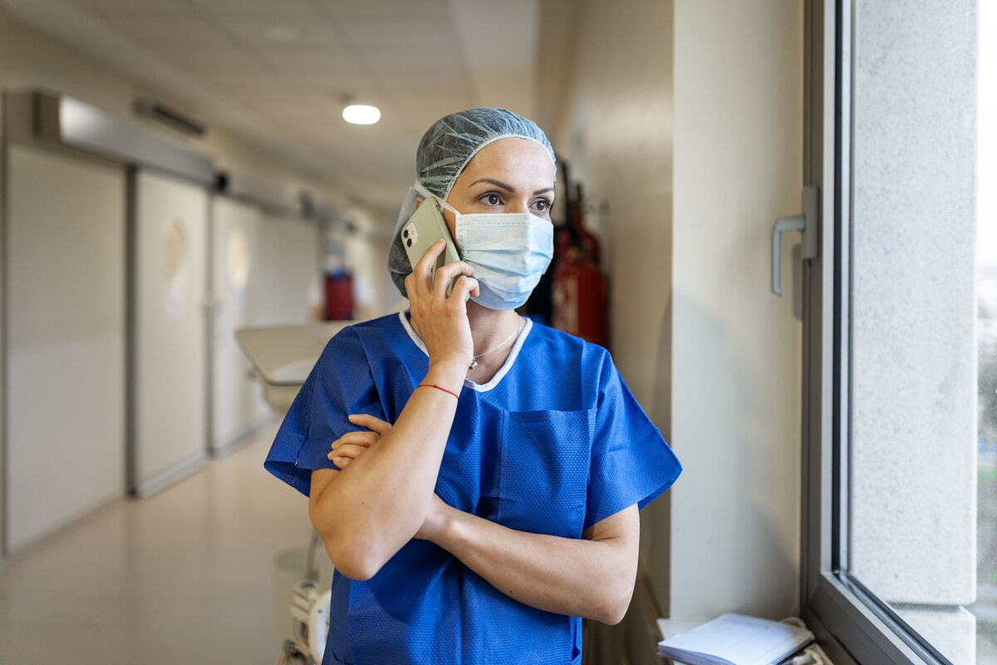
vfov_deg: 37.9
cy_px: 332
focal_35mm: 35
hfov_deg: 54.4
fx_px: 969
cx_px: 498
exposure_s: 1/125
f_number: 1.4
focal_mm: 35
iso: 640
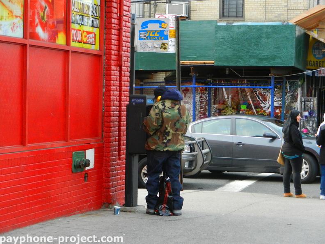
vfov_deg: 16.2
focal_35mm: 91
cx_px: 162
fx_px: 854
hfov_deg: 21.5
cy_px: 122
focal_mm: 16.3
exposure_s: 1/250
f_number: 4.9
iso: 640
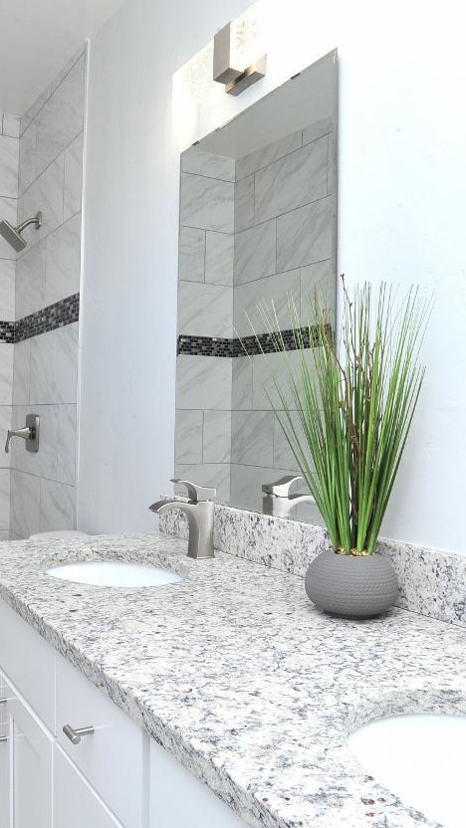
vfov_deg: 66.1
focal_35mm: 29
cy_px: 421
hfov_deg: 39.7
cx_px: 158
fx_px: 637
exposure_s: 1/30
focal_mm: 18
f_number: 20
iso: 640
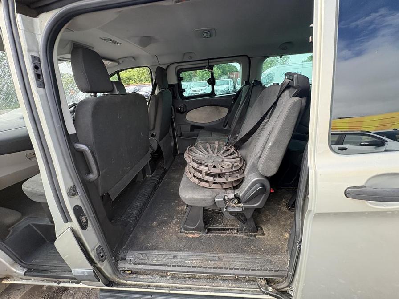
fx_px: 161
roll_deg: -2.5
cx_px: 200
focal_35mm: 14
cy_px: 150
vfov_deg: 85.7
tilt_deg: -16.7
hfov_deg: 102.1
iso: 80
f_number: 2.2
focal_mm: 2.22
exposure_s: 1/137
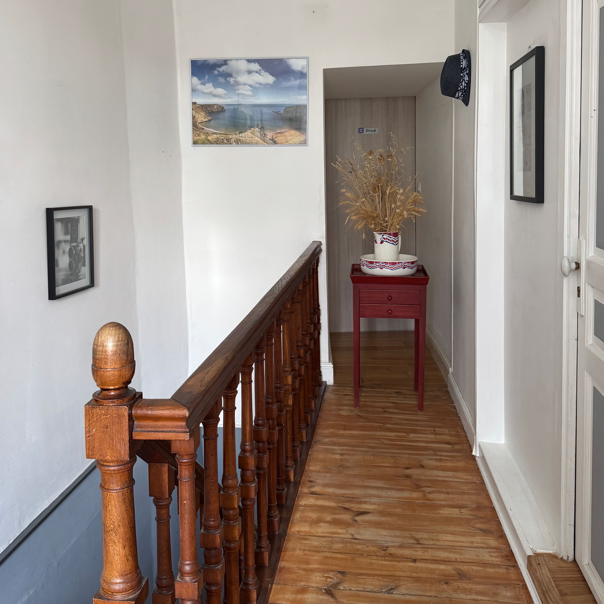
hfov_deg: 47.2
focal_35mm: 35
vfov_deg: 46.9
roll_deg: +1.1
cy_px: 237
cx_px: 289
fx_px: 691
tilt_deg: -6.6
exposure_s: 1/95
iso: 200
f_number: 1.78
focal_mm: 6.76
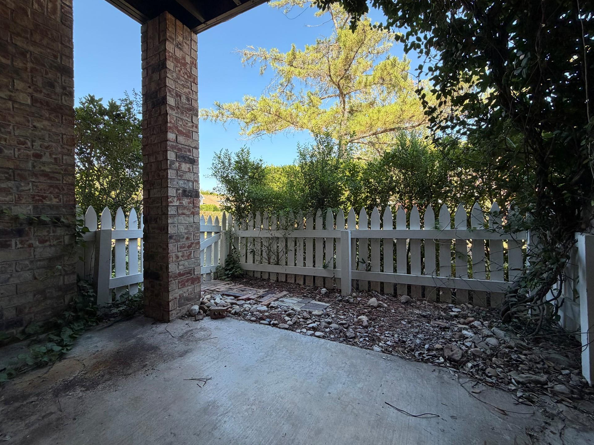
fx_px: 257
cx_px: 287
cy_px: 212
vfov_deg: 81.7
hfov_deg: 98.1
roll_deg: +1.3
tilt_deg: +0.2
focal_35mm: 15
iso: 64
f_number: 2.2
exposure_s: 1/215
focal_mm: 2.22
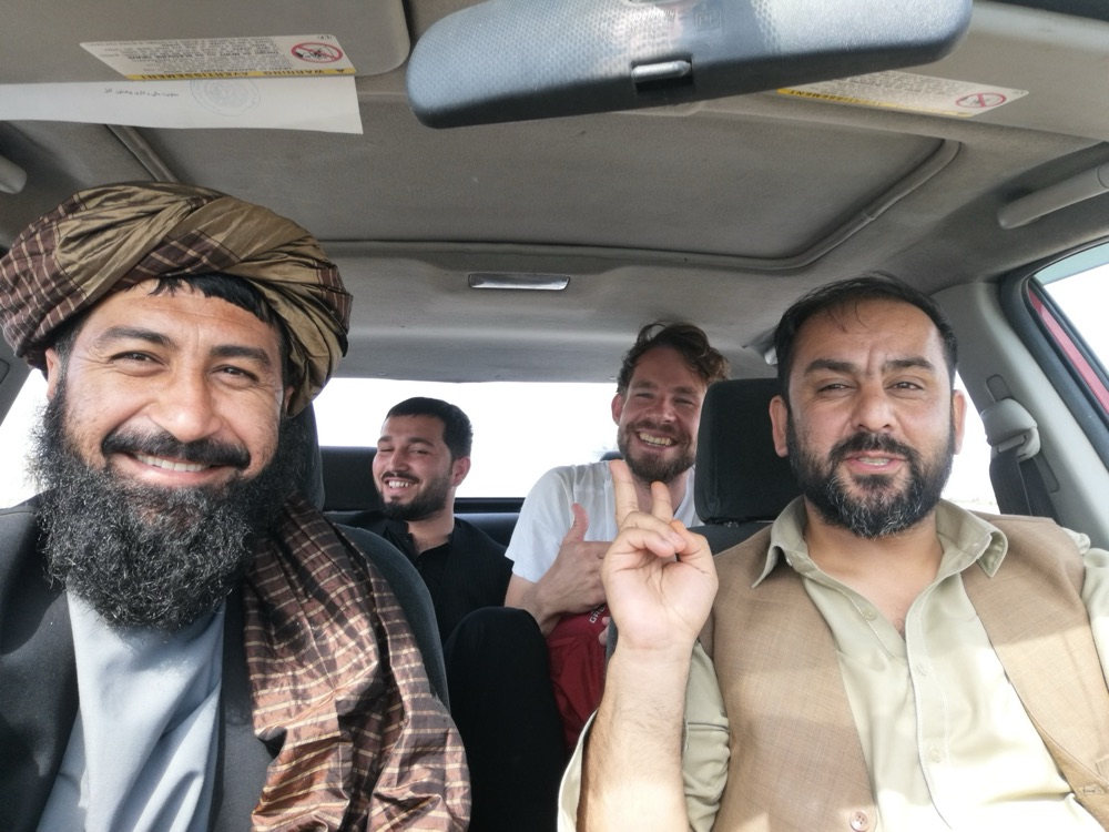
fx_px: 833
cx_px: 554
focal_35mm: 26
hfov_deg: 67.3
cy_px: 416
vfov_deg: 53.1
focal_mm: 3.81
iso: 50
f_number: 2
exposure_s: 1/126
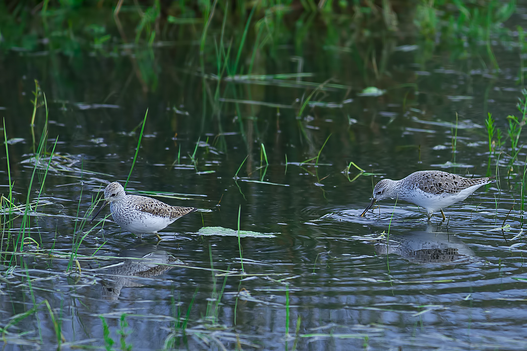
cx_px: 264
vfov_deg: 2.7
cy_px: 176
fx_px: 7319
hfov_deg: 4.1
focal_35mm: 500
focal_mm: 500
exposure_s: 1/1250
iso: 800
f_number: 5.6
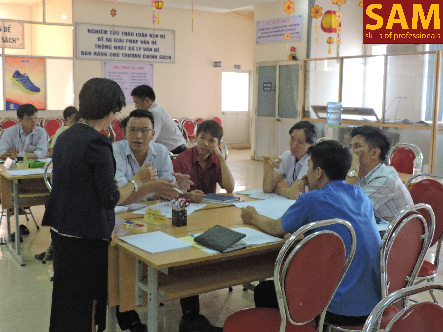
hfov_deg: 43.9
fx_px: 550
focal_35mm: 43
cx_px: 222
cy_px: 166
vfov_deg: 33.6
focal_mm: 7.7
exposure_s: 1/40
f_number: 3.4
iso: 400
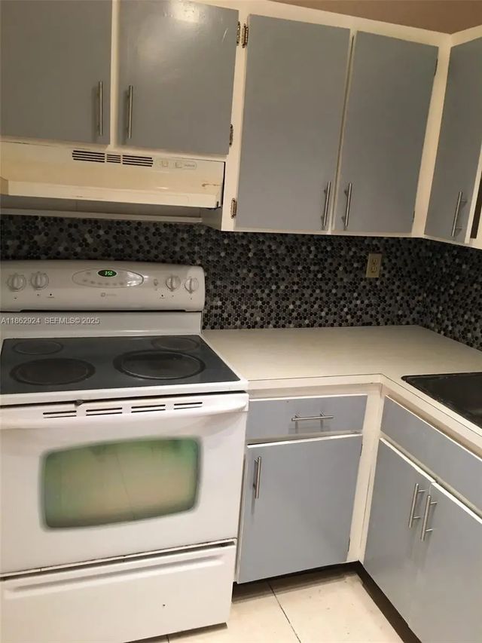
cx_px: 241
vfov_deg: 61.7
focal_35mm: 29
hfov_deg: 48.2
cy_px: 322
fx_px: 538
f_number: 2.2
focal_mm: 4.15
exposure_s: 1/15
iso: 50
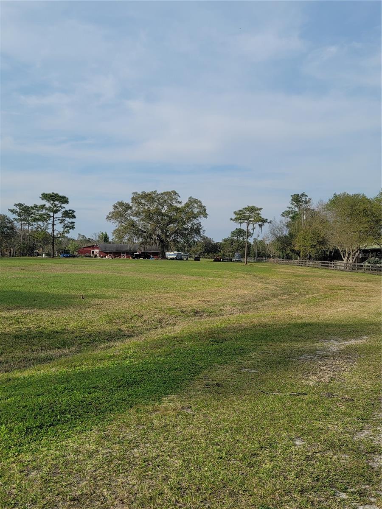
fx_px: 368
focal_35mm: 25
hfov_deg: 54.9
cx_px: 191
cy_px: 254
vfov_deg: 69.4
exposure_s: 1/1036
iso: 20
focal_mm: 7
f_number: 1.8
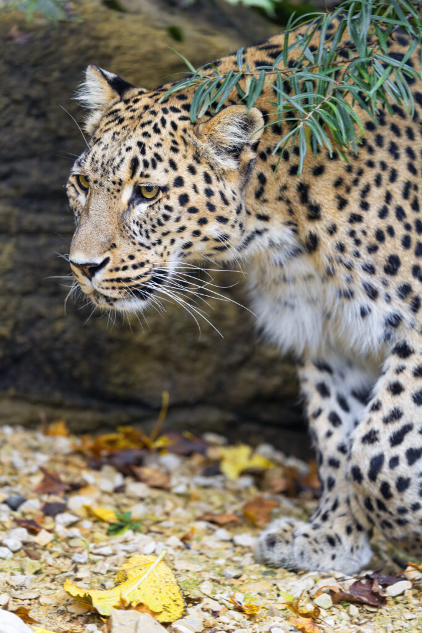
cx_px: 211
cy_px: 317
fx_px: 4765
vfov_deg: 7.6
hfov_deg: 5.1
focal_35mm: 271
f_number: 4.5
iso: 1600
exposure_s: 1/500
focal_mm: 270
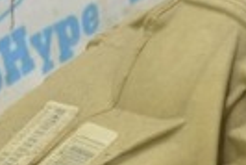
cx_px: 270
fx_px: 1279
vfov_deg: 7.1
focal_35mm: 187
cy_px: 346
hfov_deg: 10.8
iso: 400
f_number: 5.6
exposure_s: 1/20
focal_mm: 26
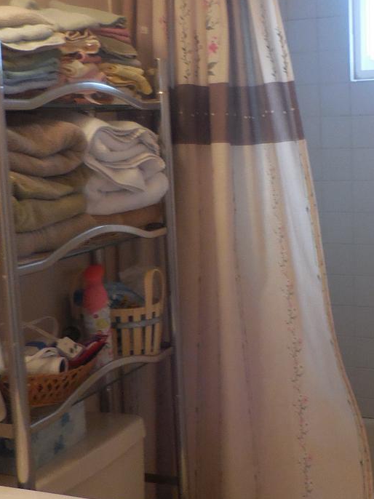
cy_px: 250
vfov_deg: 34.4
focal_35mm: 56
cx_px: 299
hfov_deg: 25.6
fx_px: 807
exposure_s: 1/30
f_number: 3.3
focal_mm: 4.5
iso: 250
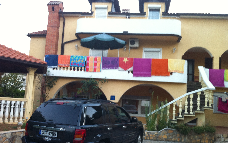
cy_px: 77
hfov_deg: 50.4
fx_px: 242
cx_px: 111
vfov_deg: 32.8
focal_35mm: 39
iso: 100
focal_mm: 3.85
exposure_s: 1/15
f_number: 2.8
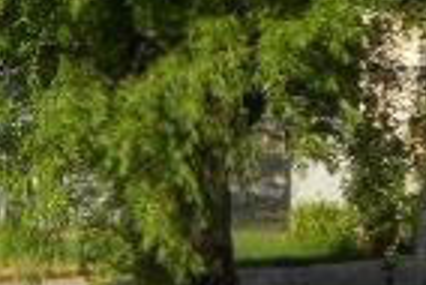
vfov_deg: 6.0
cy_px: -21
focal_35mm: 229
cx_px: 741
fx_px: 2713
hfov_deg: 8.7
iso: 80
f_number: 4.5
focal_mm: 8.8
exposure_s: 1/500
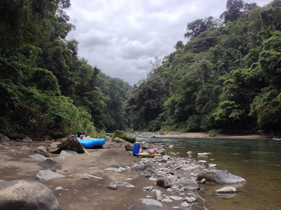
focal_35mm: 35
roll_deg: +0.6
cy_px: 105
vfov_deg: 40.7
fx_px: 284
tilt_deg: +2.1
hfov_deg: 52.6
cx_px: 140
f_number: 2.4
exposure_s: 1/1042
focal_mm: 4.28
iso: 50
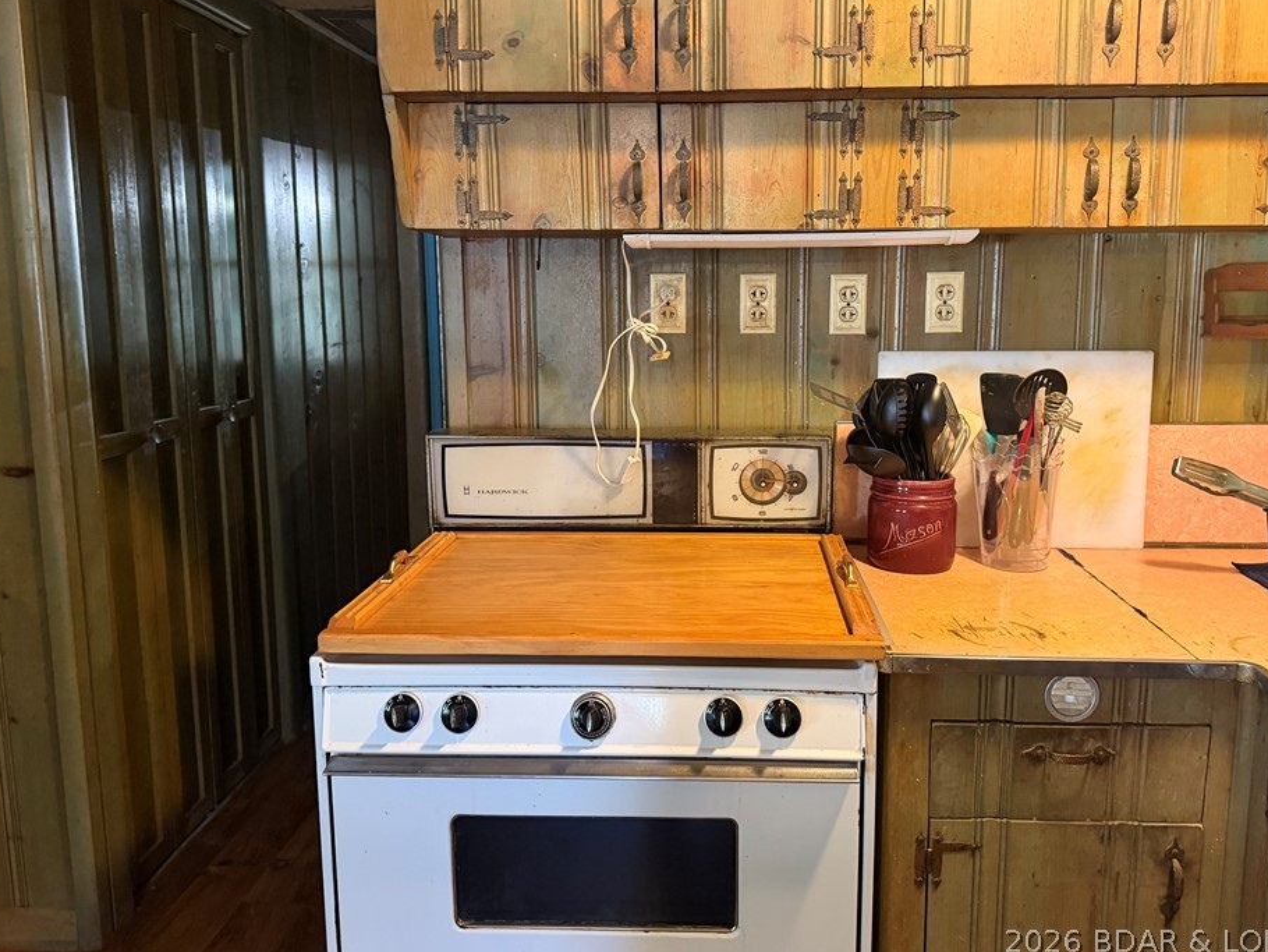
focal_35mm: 27
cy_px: 429
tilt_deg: -7.5
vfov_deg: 51.3
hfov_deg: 65.3
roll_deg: -0.5
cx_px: 670
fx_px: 989
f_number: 1.78
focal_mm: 6.76
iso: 800
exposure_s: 1/56
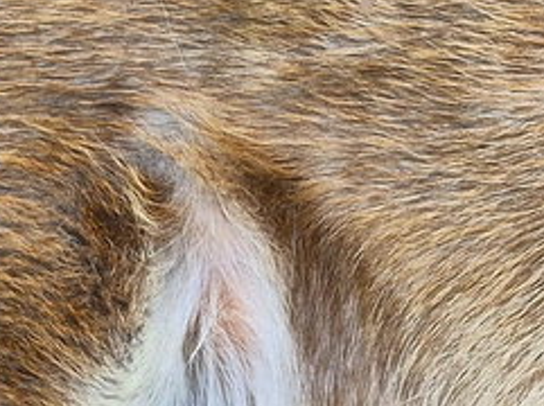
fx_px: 2401
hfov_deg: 11.8
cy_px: 424
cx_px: 1014
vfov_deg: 9.6
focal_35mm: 153
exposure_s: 1/182
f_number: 1.8
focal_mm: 5.4
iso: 50
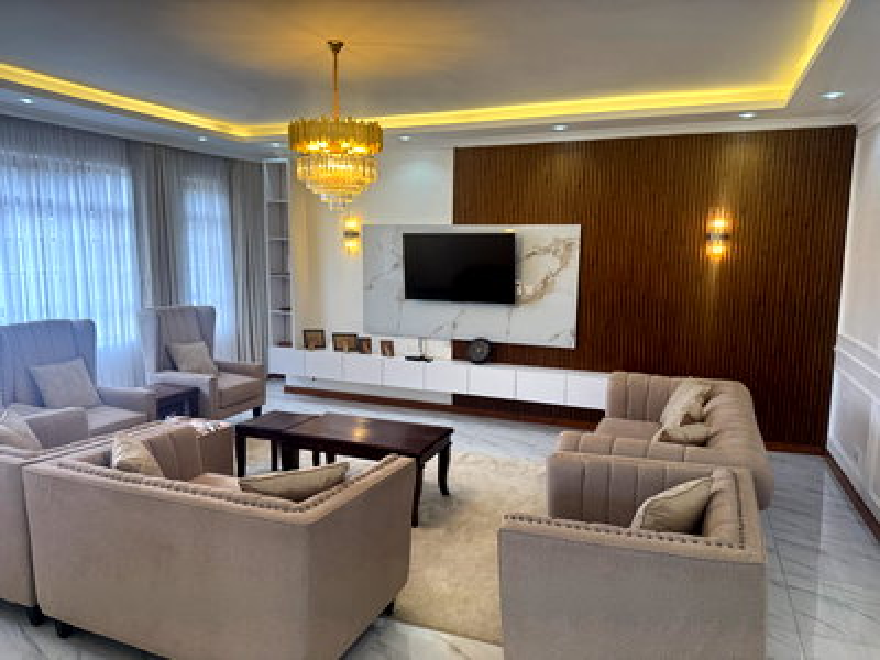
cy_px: 330
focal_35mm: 24
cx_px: 440
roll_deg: -1.2
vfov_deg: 56.8
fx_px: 610
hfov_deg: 71.6
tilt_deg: -8.0
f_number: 1.78
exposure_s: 1/100
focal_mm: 6.76
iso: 50
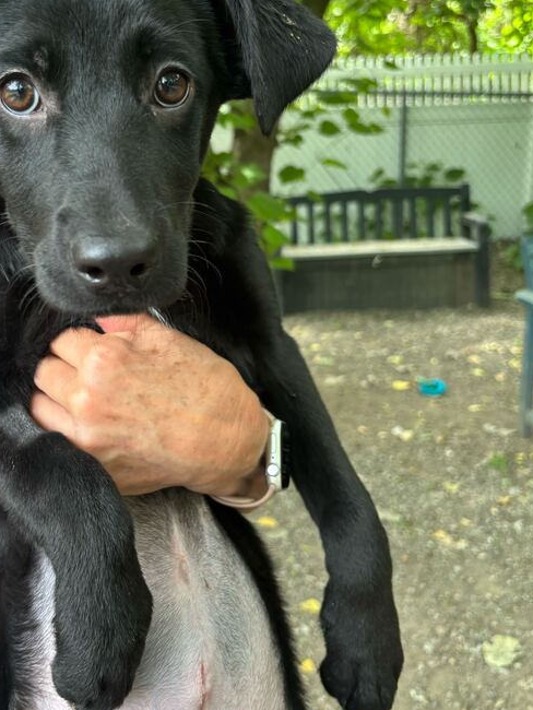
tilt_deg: -8.2
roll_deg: +1.2
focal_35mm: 40
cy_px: 293
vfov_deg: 46.6
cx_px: 154
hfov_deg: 35.4
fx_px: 821
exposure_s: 1/121
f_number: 1.6
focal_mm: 5.96
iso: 64
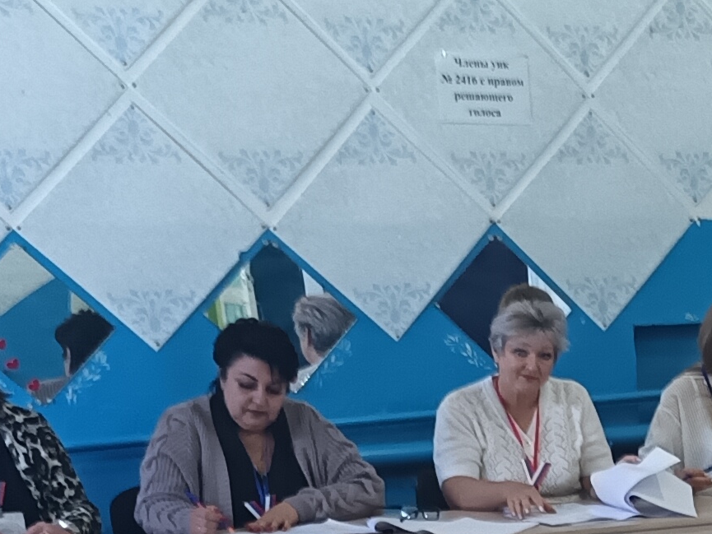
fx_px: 2283
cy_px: 778
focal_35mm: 111
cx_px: 1089
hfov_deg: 16.1
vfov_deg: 12.7
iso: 928
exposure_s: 1/24
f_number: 1.75
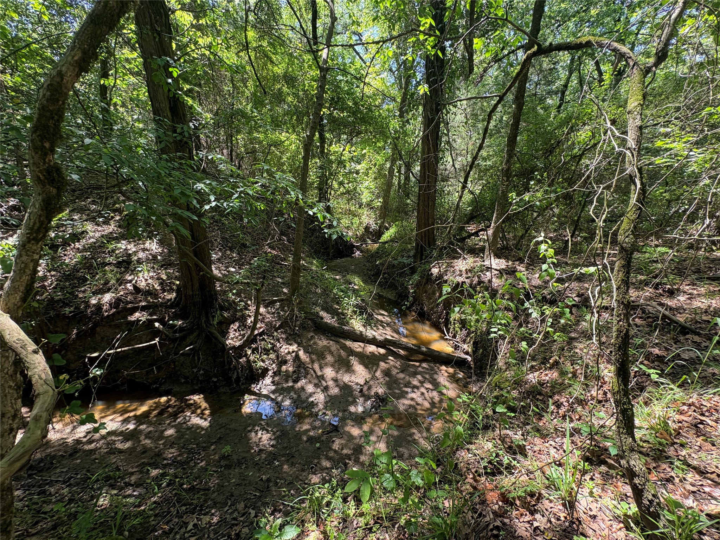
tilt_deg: -15.5
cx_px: 360
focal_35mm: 14
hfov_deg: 102.1
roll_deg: -2.8
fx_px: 291
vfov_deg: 85.7
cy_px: 270
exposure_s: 1/99
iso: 80
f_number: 2.2
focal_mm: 2.22
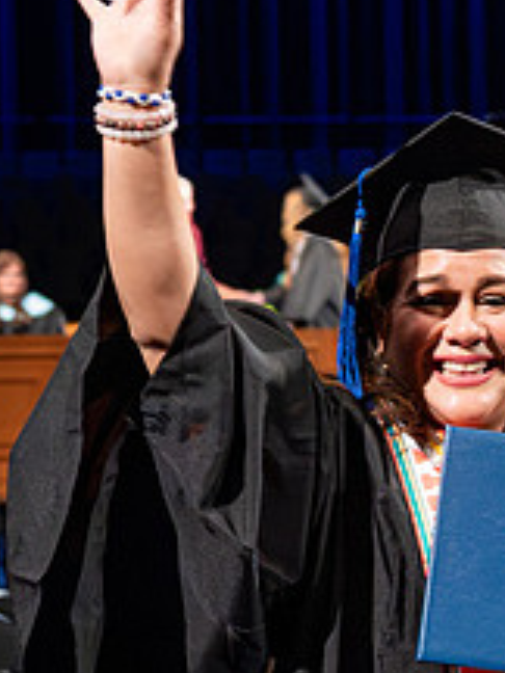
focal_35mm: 150
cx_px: 403
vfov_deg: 13.2
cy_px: 299
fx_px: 2918
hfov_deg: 9.9
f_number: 4
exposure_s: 1/160
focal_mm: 46
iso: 8000
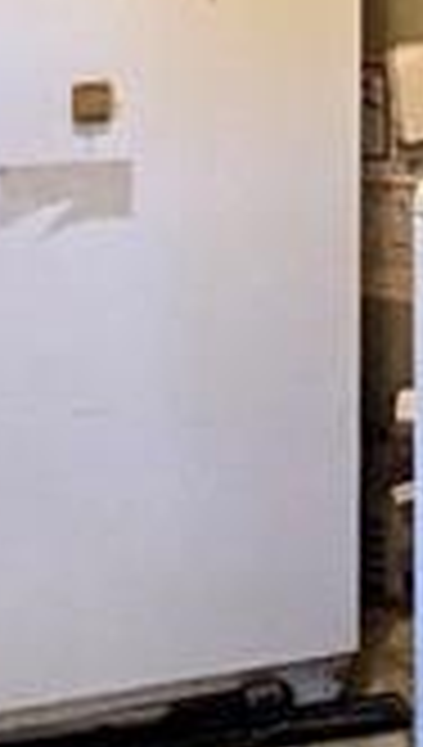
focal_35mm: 110
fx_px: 2182
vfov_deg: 19.1
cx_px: 297
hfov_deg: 11.1
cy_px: 68
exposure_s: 1/60
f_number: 2.2
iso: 1250
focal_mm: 2.22
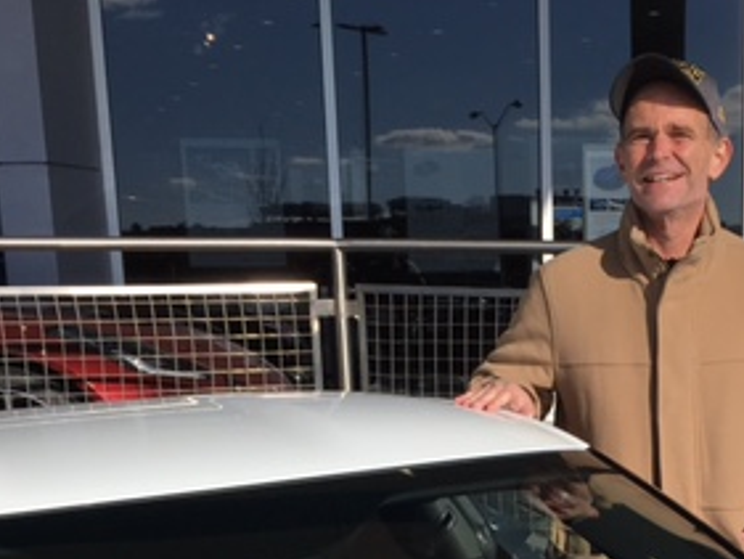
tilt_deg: -12.4
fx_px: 1419
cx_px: 582
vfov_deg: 21.3
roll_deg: +0.2
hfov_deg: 28.8
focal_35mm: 66
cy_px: 585
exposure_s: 1/2404
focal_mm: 4.15
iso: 25
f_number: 2.2
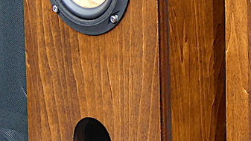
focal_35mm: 261
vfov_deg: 4.6
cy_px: 36
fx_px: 1736
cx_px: 278
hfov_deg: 8.2
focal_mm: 15
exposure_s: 1/3.2
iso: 200
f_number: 4.8
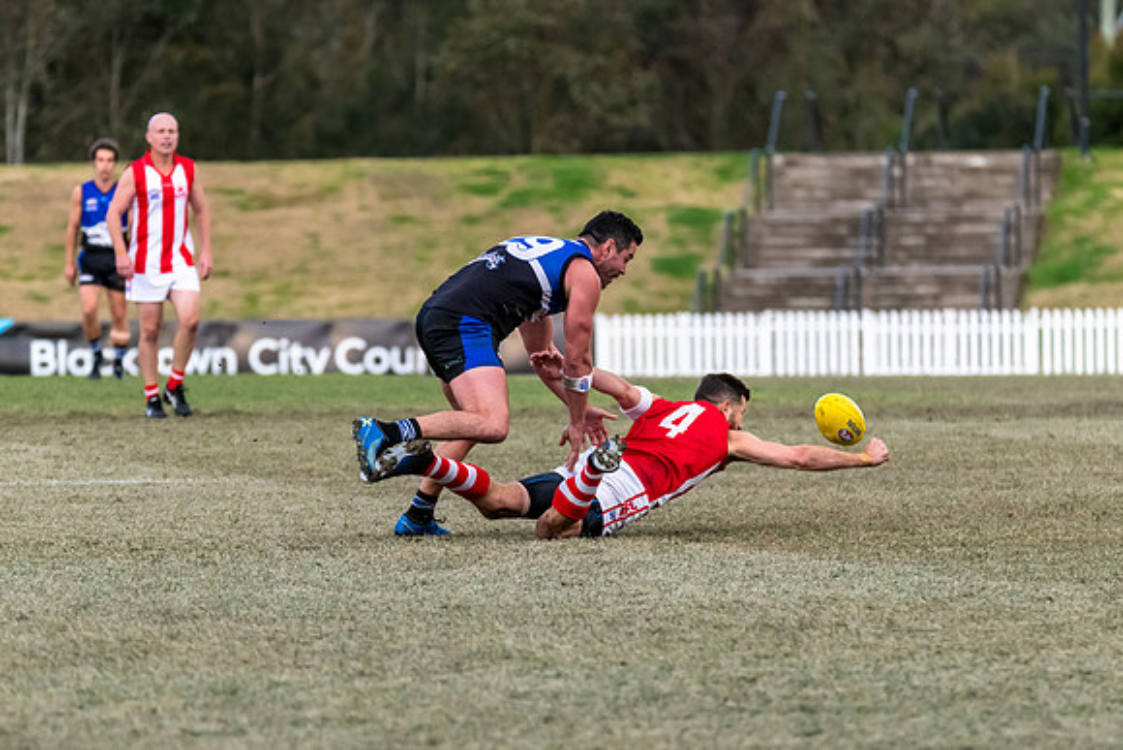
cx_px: 551
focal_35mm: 353
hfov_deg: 5.8
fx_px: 11024
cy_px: 401
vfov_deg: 3.9
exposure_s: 1/1600
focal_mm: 300
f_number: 5.6
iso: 2800
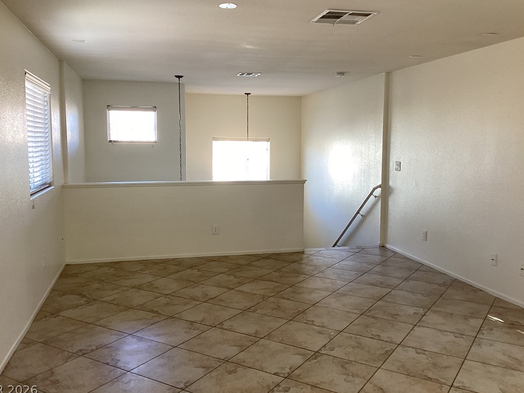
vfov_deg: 42.9
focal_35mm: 33
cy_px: 190
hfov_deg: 55.4
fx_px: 499
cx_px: 257
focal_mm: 3.3
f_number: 2.4
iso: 50
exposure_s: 1/50
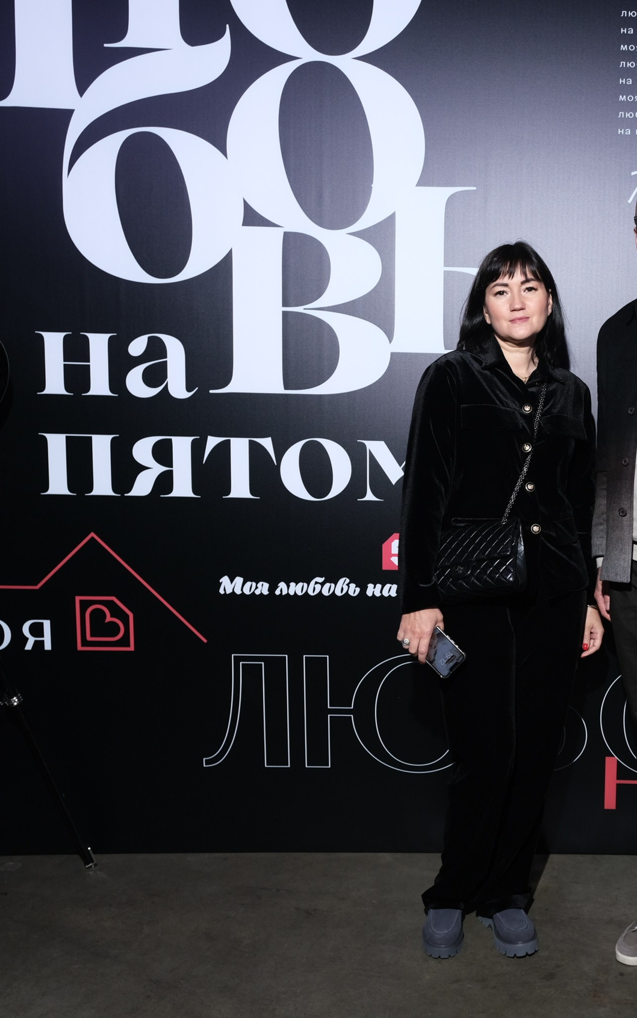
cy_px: 508
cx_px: 605
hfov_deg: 32.3
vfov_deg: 52.7
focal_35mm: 37
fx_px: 1027
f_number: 4
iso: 400
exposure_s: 1/125
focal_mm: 16
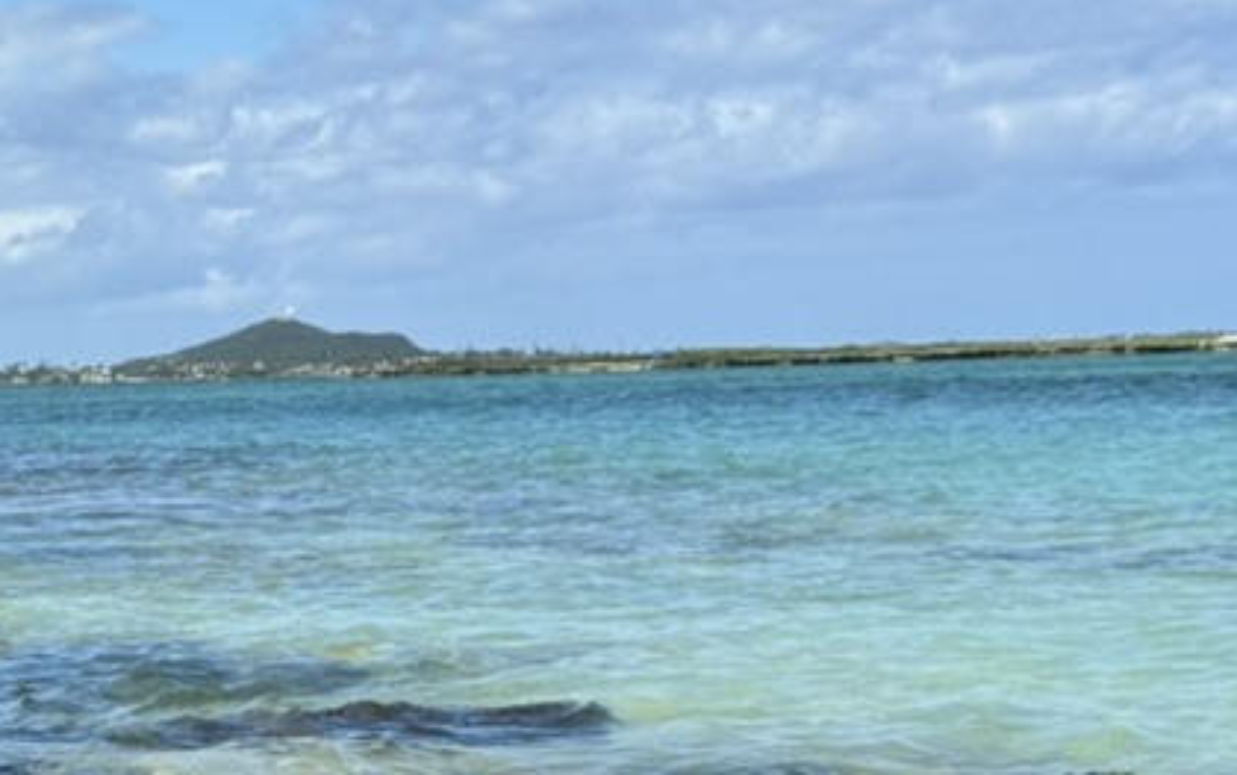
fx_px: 4183
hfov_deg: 16.3
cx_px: -171
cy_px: 964
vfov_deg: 10.4
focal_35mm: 124
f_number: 1.78
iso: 64
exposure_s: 1/4049
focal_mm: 6.86
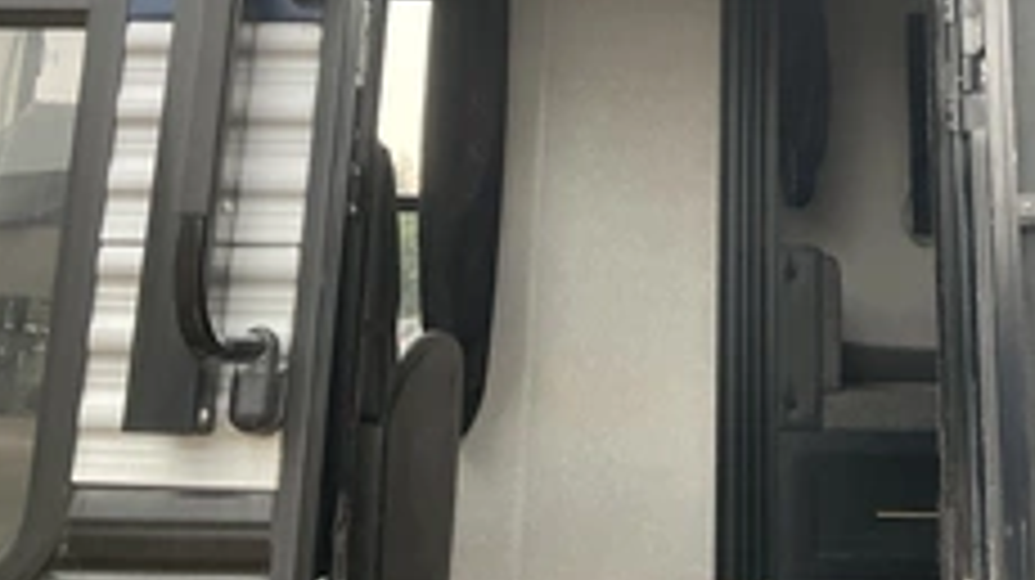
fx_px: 1508
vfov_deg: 20.6
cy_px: -85
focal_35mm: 55
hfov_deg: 37.5
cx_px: 684
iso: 64
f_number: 1.8
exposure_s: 1/122
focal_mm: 3
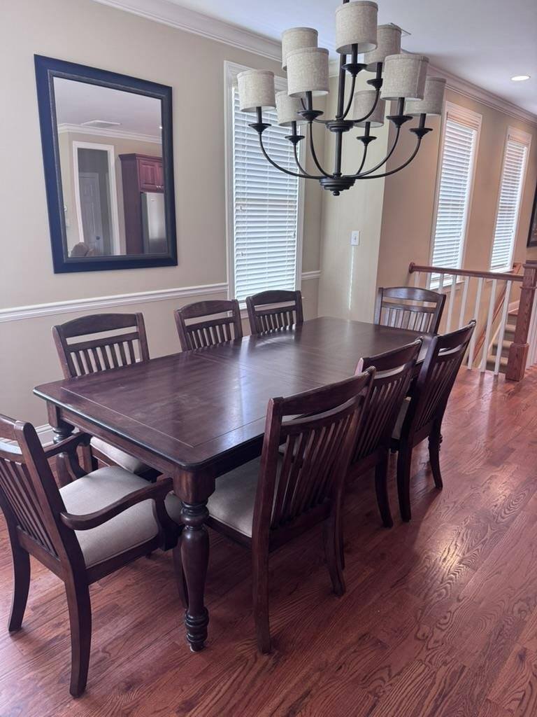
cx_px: 268
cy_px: 358
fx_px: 496
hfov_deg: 56.8
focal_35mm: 24
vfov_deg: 71.6
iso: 250
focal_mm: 6.76
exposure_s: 1/60
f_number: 1.78
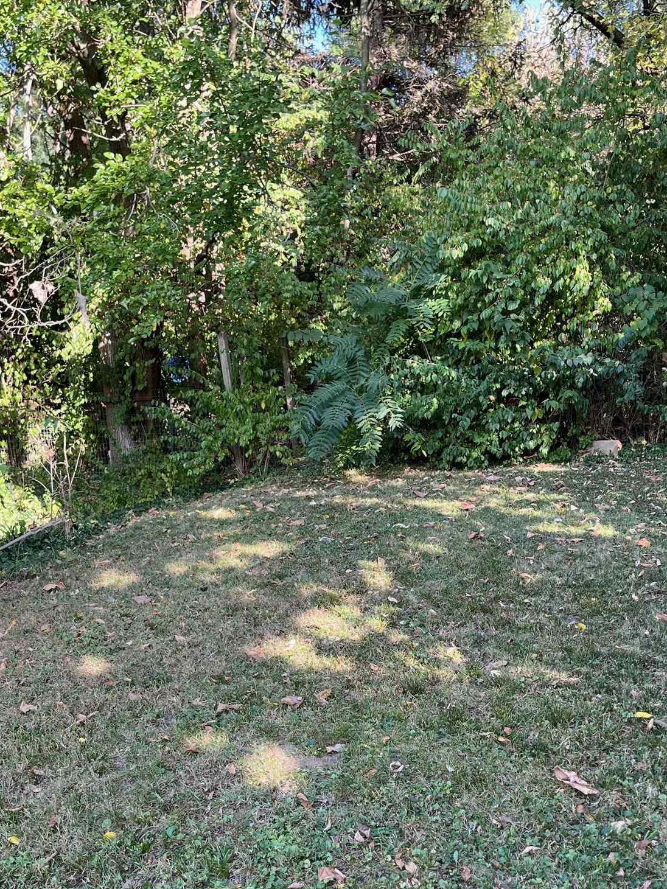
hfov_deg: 35.1
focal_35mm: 41
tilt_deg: -9.0
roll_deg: -1.8
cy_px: 588
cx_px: 369
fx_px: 1053
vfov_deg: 45.1
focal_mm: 5.1
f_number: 1.6
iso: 40
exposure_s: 1/154
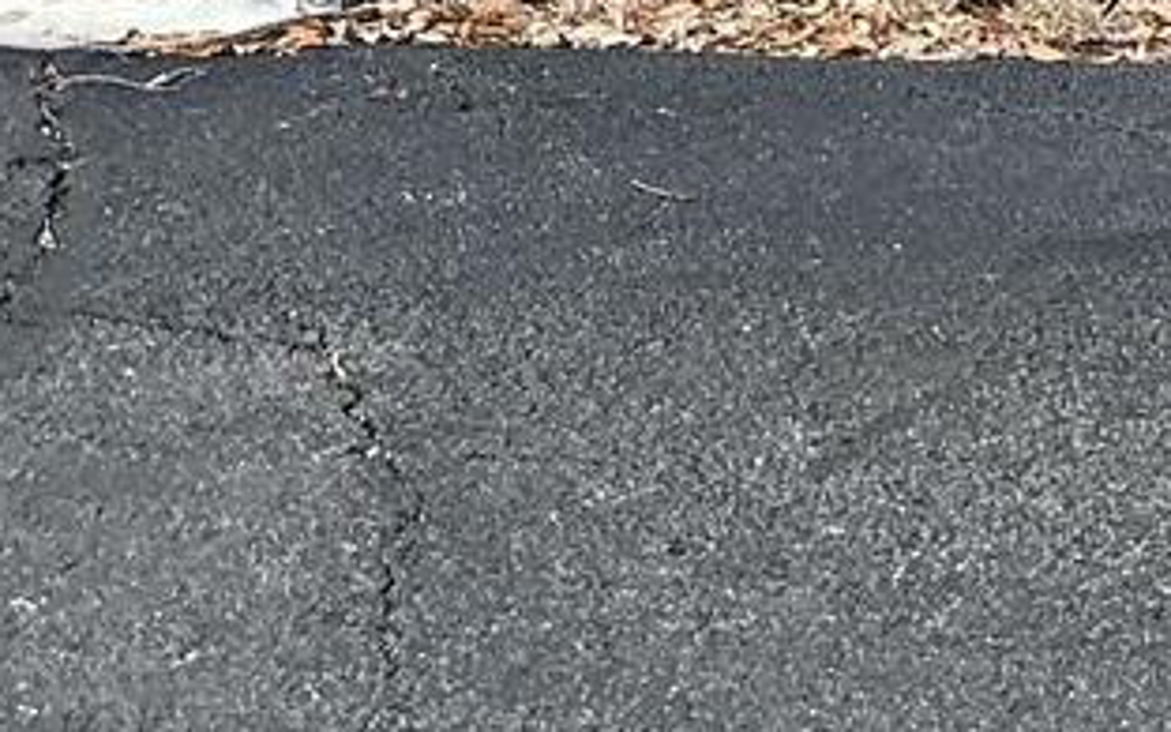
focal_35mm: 142
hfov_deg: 14.5
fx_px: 4532
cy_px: -567
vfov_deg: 8.9
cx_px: 1182
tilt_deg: -13.2
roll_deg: +3.8
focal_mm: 3
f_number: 1.8
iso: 20
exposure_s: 1/120
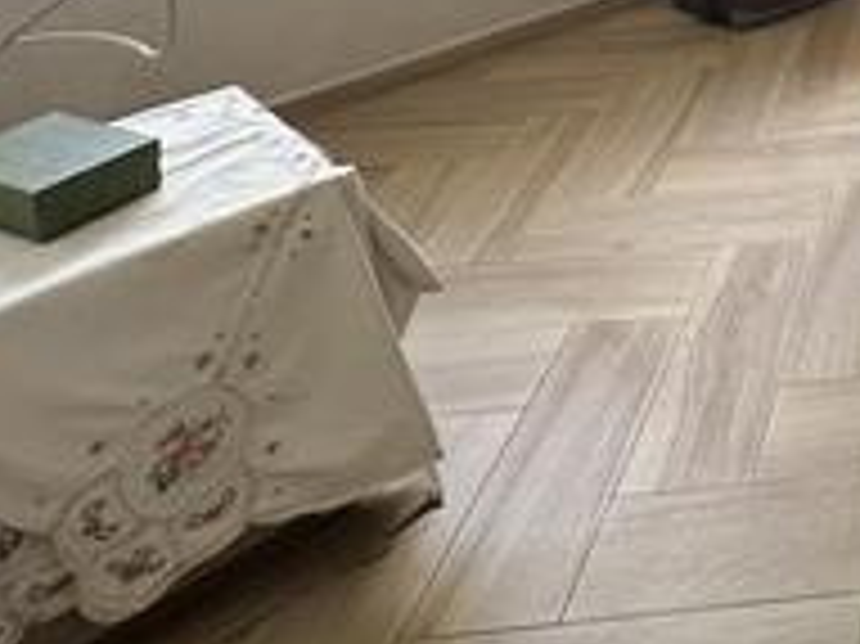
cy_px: -351
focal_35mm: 47
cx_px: 1139
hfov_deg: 30.9
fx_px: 1167
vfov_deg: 23.7
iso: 160
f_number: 2.2
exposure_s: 1/99
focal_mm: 2.22
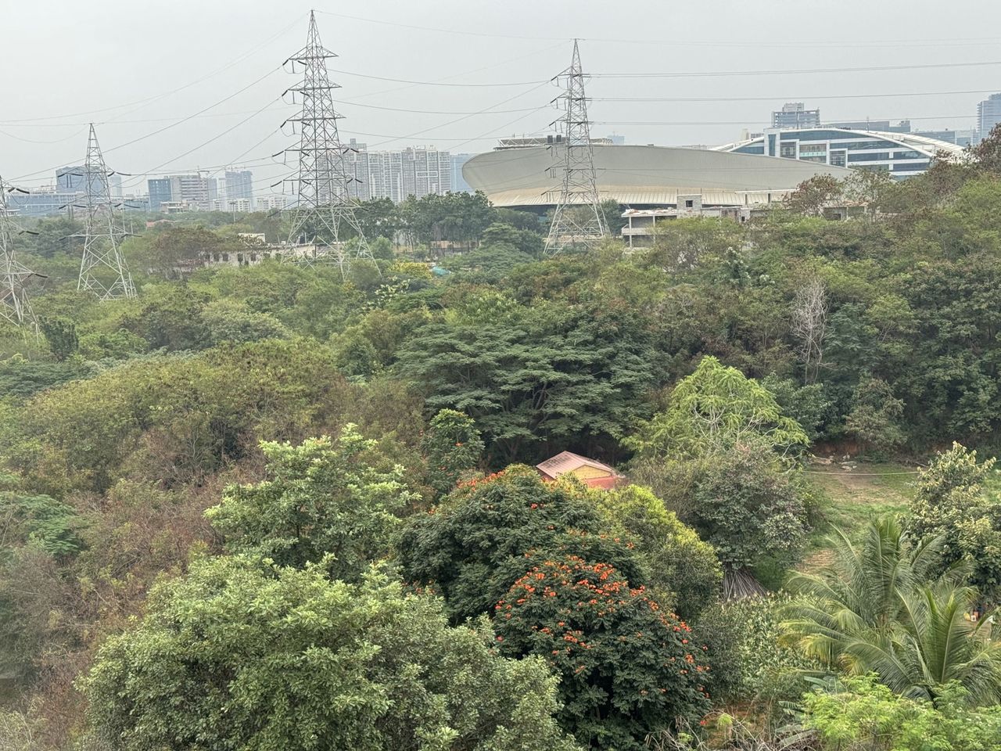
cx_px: 500
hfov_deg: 39.7
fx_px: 1388
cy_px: 376
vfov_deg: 30.3
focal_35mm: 48
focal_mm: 6.86
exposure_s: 1/121
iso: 80
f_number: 1.78
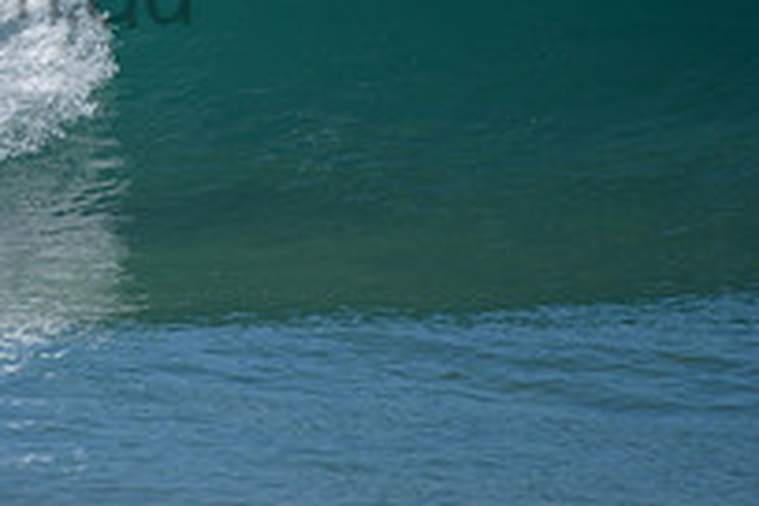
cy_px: -61
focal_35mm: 1424
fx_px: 30020
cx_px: -201
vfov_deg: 1.0
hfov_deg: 1.4
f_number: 5.6
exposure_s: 1/2000
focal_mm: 500
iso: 160
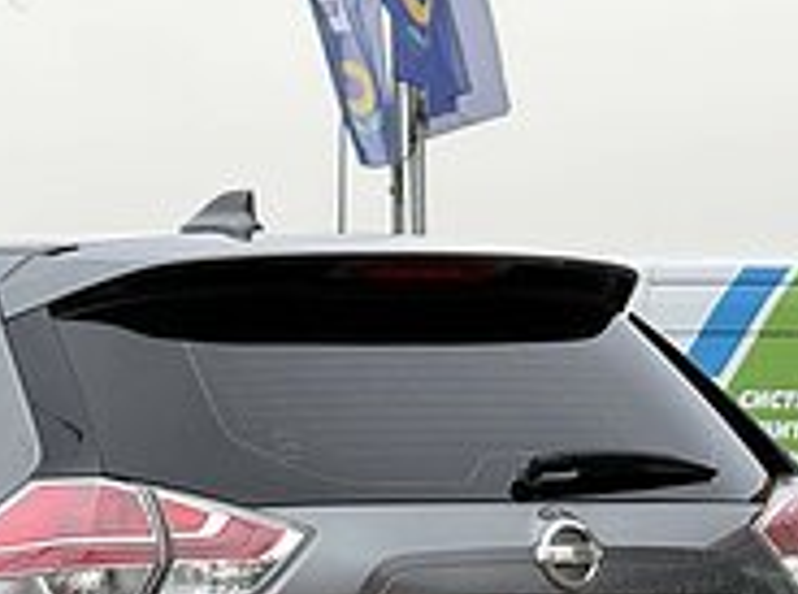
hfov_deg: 5.5
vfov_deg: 4.1
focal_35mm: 358
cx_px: -191
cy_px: 811
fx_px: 8231
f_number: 2.8
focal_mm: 15.66
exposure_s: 1/99
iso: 64
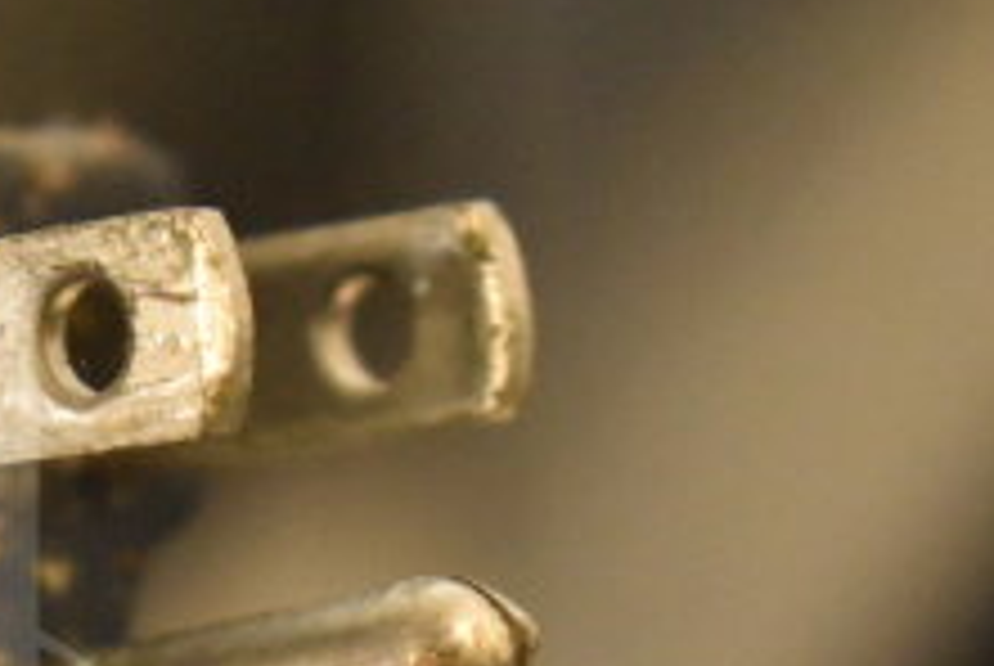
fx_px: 6286
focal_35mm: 227
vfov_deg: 6.0
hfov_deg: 8.9
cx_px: -351
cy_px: 628
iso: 6400
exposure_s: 1/160
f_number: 6.3
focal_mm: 55
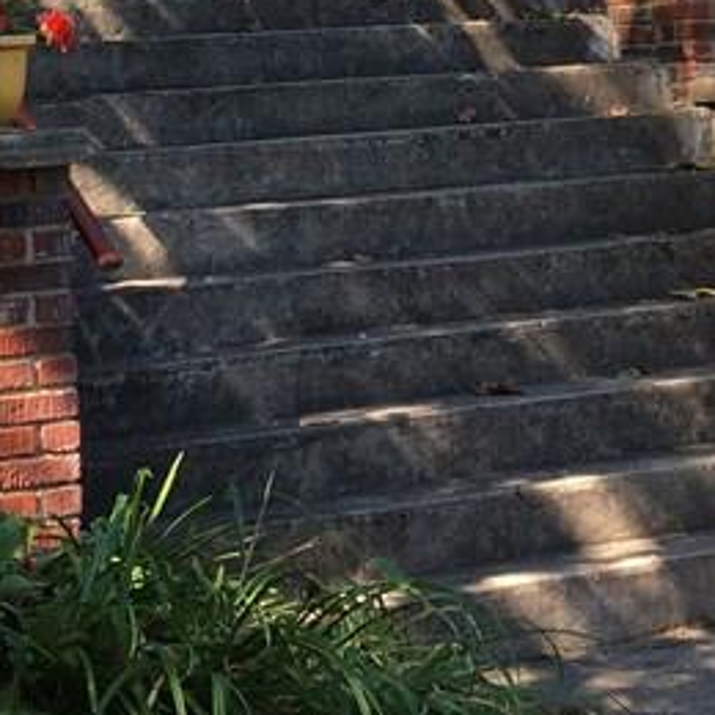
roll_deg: +2.6
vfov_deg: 16.5
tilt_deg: +5.8
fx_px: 2360
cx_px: 300
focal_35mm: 101
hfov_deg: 17.2
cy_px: -146
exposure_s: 1/158
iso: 25
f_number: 2.2
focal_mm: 4.15
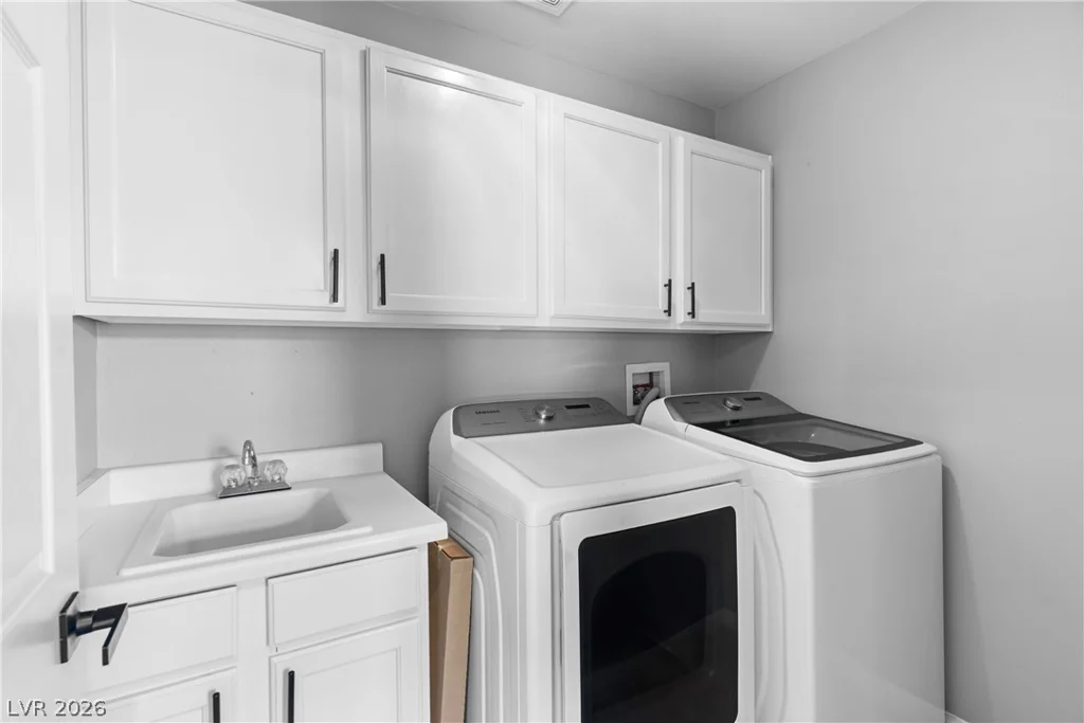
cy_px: 362
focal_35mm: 17
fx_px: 512
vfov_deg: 70.5
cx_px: 542
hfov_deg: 93.3
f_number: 8
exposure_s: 1/1.67
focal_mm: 17
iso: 400
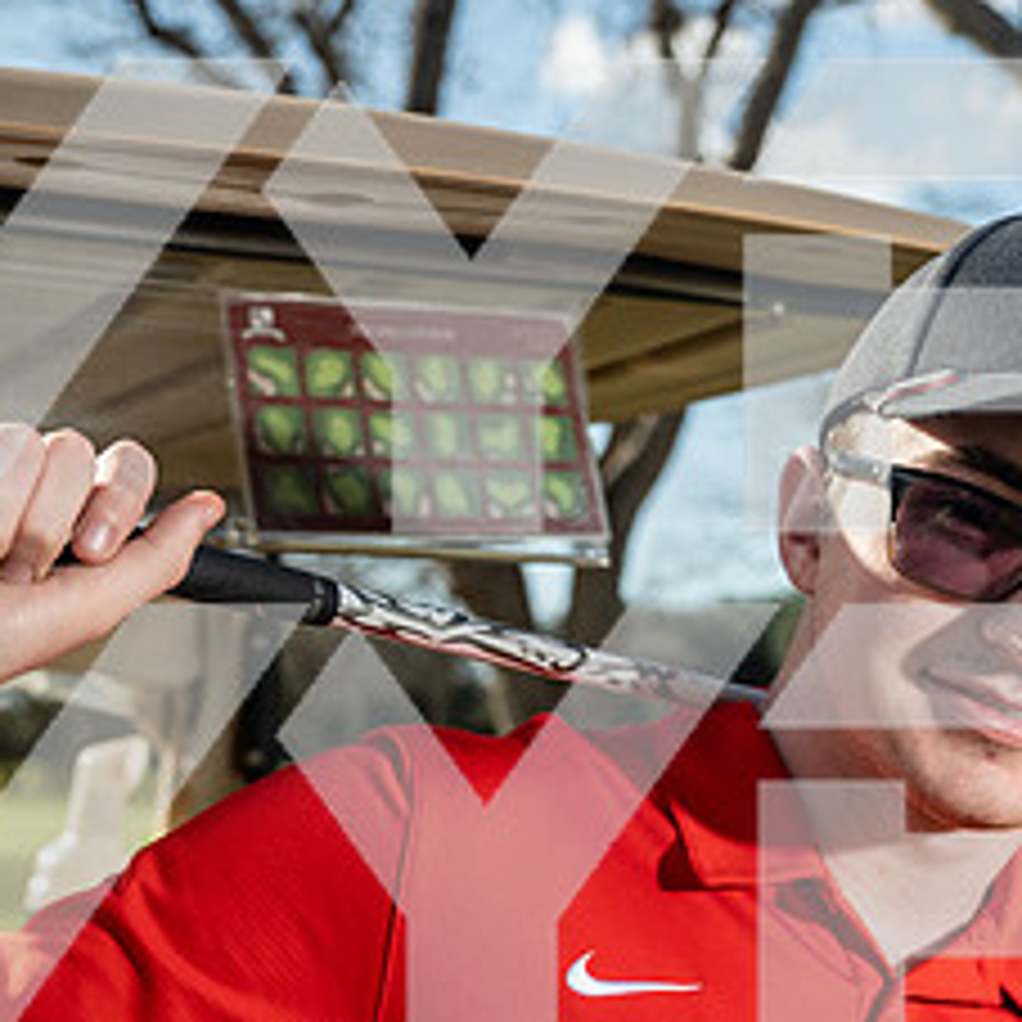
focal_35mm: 74
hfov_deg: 23.3
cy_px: 844
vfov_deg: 23.0
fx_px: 2472
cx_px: 671
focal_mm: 34
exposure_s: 1/200
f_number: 4.5
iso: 500
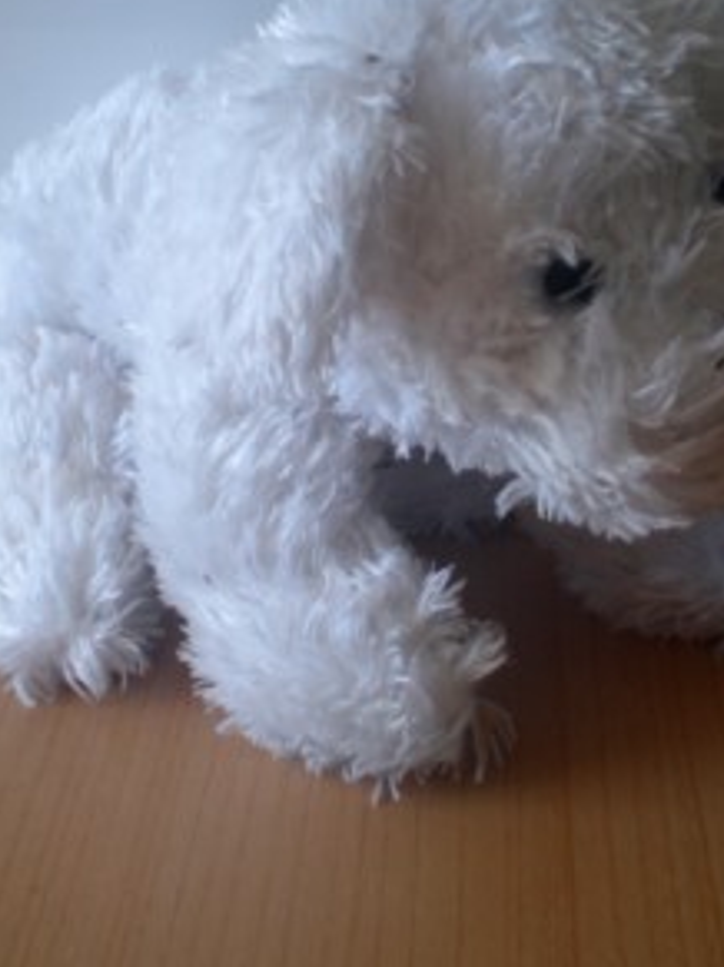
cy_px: 455
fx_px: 1898
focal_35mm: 68
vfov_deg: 28.6
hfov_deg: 21.6
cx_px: 372
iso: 64
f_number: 3.1
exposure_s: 1/39.7
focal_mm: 6.3
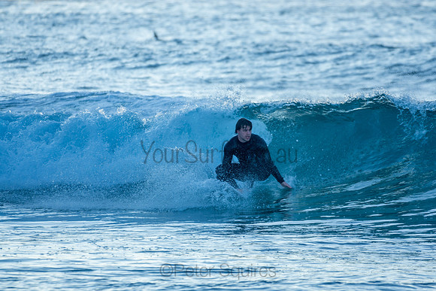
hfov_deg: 2.6
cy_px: 141
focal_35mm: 783
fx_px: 9487
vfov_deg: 1.8
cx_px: 225
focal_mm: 500
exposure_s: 1/320
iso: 110
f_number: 5.6
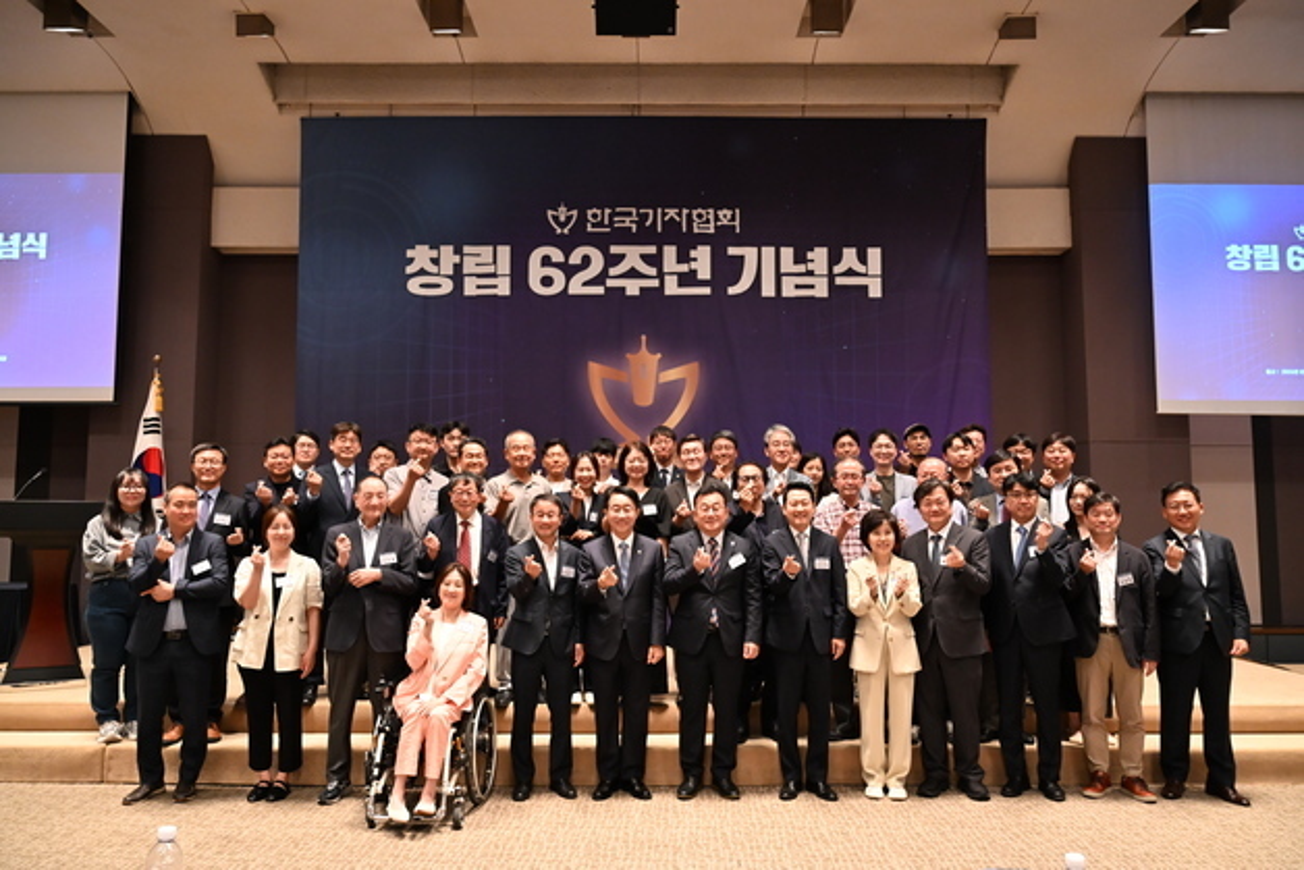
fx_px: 978
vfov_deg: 48.0
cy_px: 435
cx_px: 652
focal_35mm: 27
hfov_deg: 67.4
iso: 3200
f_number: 4
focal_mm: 27
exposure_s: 1/80
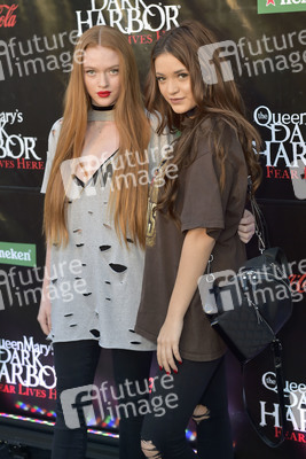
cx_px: 153
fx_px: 790
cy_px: 230
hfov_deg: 21.9
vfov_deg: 32.4
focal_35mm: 62
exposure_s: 1/320
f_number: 4.5
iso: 250
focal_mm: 62
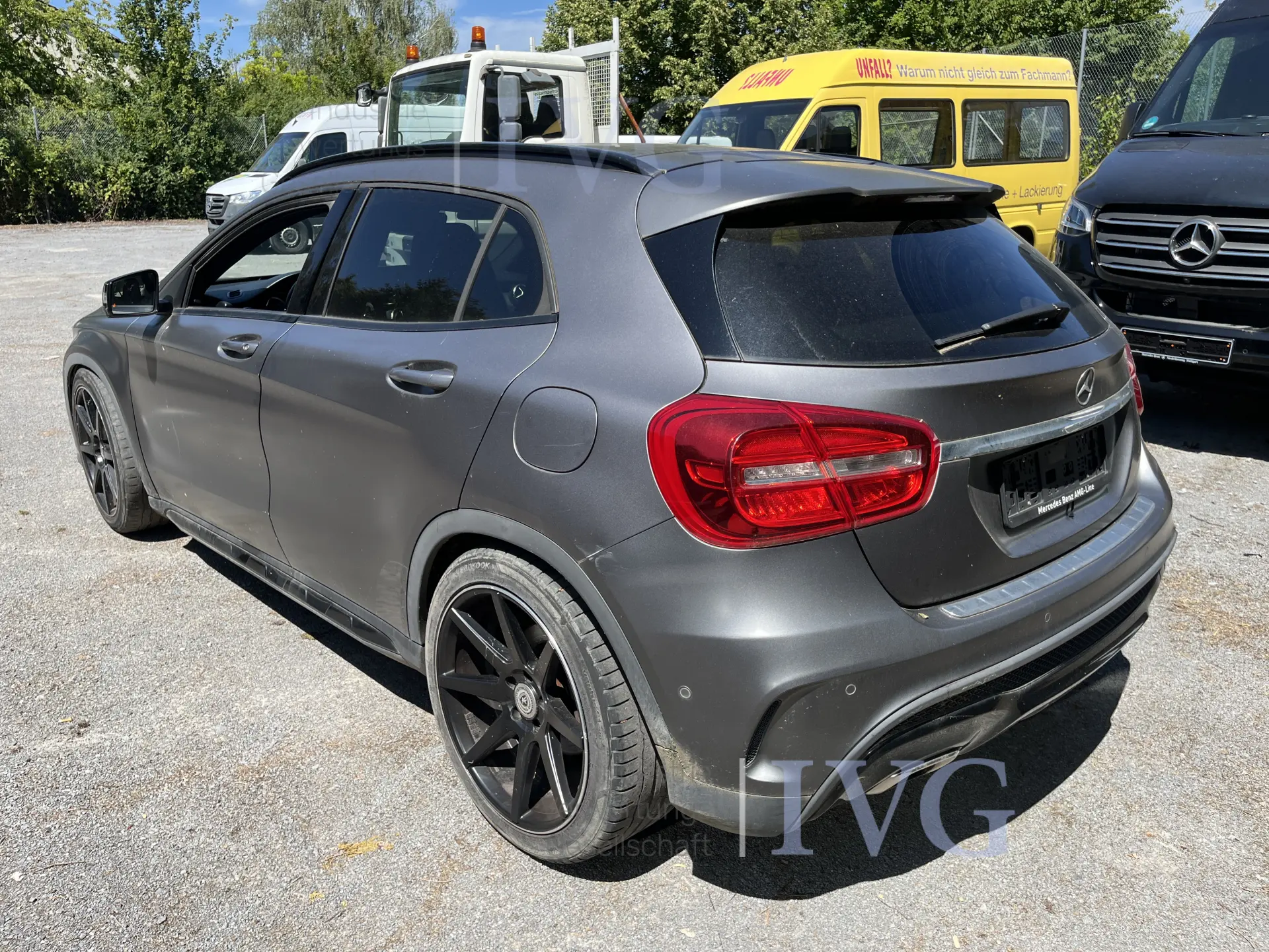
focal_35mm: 26
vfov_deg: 53.1
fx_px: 953
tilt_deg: -18.1
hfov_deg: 67.3
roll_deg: -0.3
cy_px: 476
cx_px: 634
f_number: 1.6
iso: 50
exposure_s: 1/2179
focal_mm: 5.1
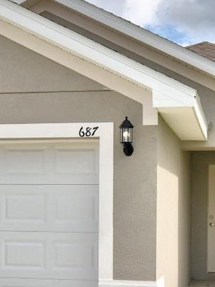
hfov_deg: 21.0
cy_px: 220
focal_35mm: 70
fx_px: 579
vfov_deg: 27.3
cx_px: 126
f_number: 5
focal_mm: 13
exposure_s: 1/1600
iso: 100
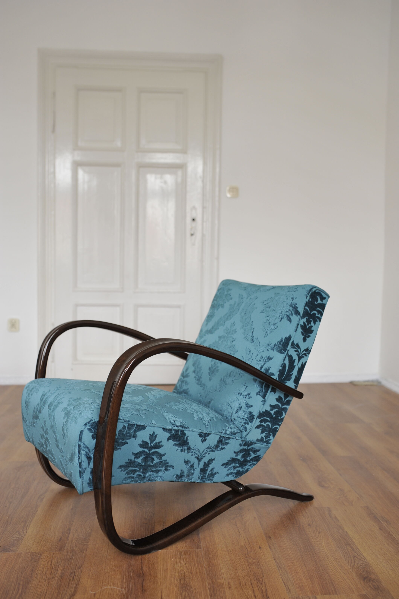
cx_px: 200
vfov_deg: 54.5
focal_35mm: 35
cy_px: 300
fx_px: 582
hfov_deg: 37.8
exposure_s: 1/125
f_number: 3.2
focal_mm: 35
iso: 640
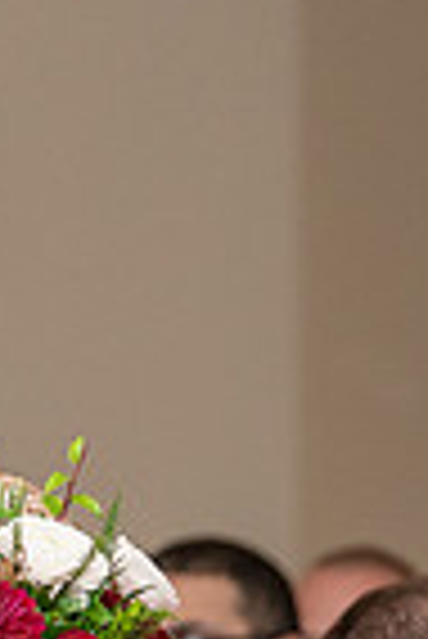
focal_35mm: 649
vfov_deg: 3.2
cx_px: -444
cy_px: 589
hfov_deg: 2.1
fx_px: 11545
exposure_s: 1/200
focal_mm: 135
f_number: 4
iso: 2000
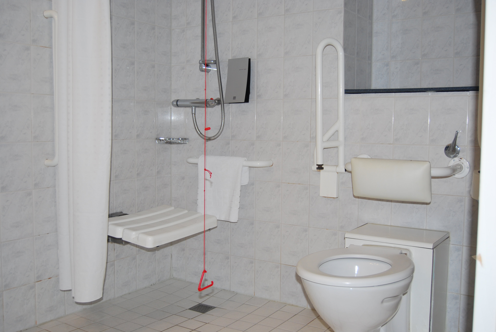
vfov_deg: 34.3
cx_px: 248
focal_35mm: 39
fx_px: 538
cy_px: 166
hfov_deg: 49.5
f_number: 4
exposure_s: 1/60
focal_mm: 26
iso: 200
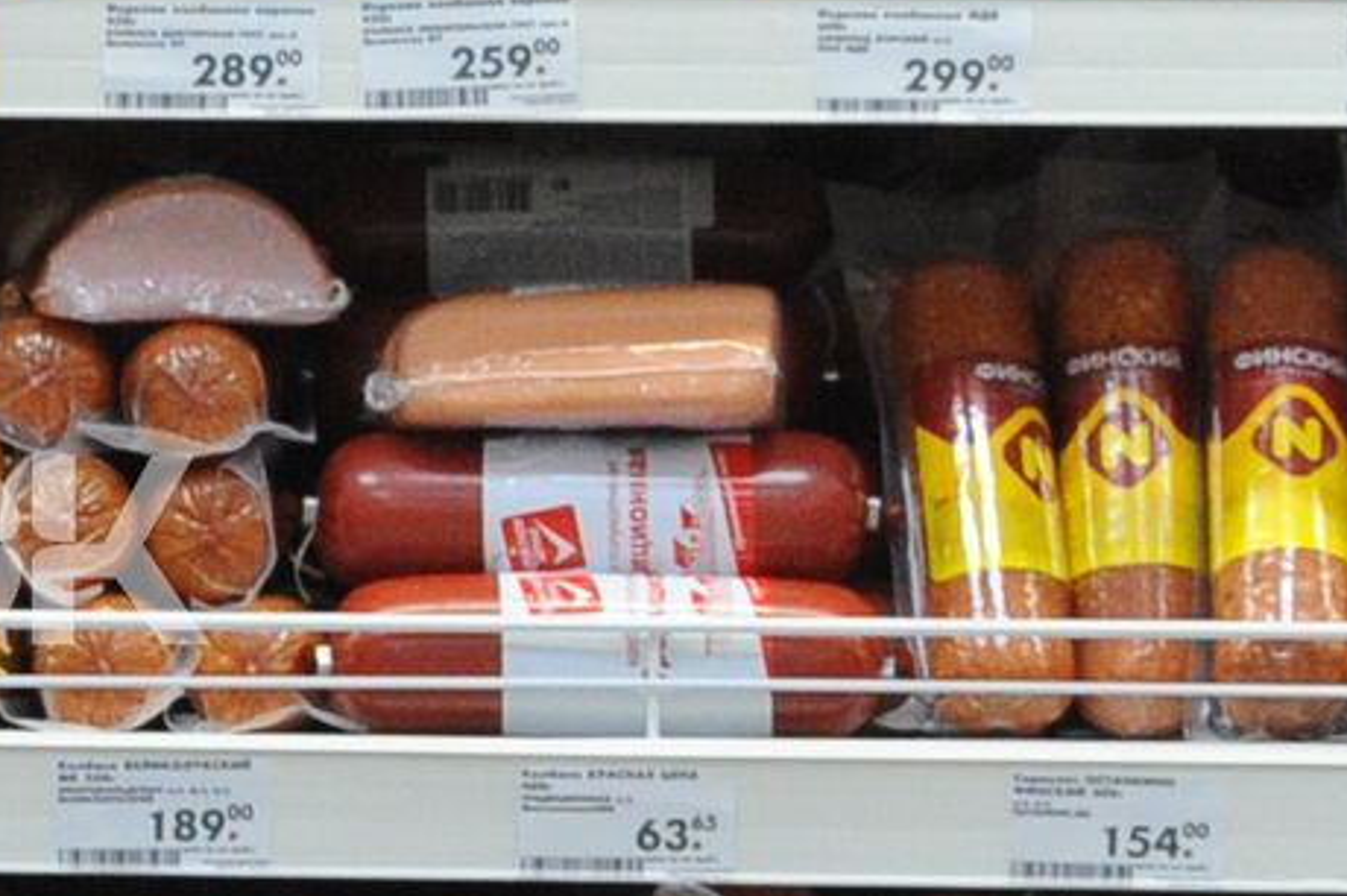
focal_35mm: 705
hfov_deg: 2.9
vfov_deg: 1.9
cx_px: -2020
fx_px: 26359
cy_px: 1760
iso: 2500
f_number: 5.6
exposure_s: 1/250
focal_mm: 100
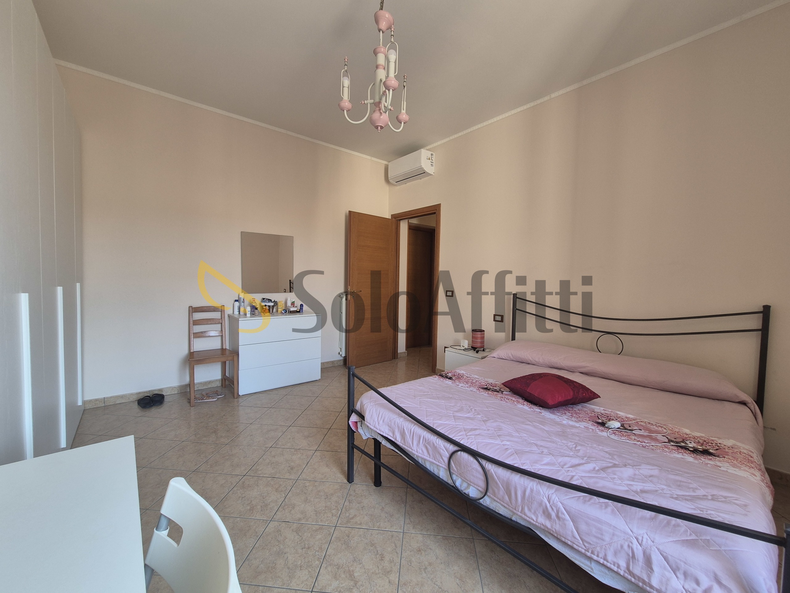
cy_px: 296
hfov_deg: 106.2
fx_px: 297
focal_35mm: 13
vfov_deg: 89.9
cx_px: 395
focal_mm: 2.2
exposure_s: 1/50
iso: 80
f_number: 2.2
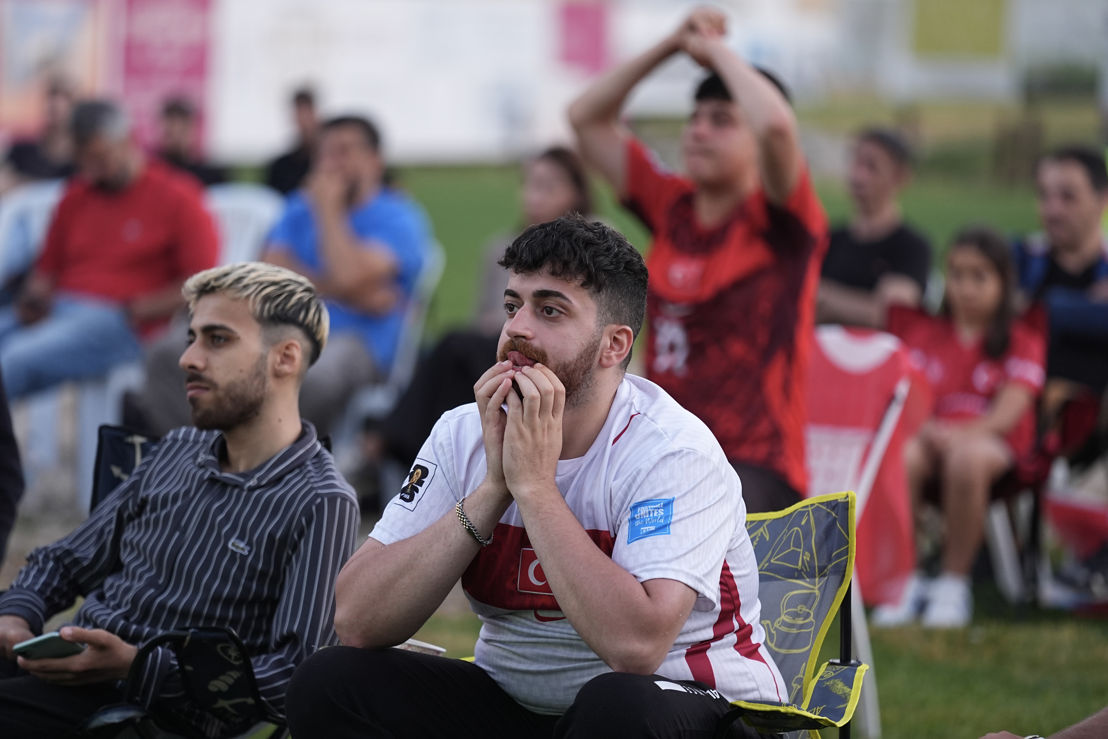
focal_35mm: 184
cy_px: 370
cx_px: 554
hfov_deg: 11.2
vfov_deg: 7.5
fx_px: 5663
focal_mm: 184
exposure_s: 1/250
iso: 1000
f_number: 2.8
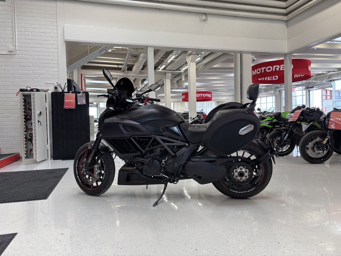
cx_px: 170
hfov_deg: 67.3
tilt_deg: -0.7
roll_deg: +0.8
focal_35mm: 26
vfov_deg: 53.1
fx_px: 256
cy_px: 128
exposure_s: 1/100
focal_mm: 5.96
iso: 80
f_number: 1.6
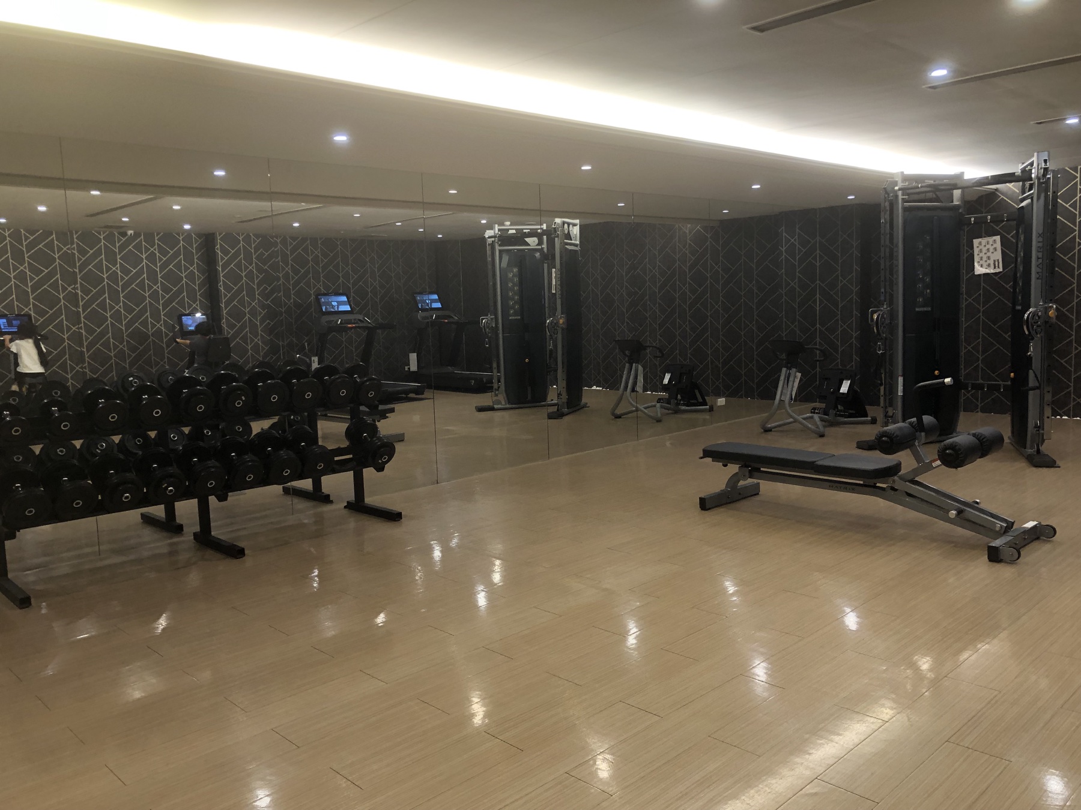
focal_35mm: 28
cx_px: 540
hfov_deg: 63.4
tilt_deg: -6.7
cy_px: 405
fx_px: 874
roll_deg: +3.0
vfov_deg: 49.7
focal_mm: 4
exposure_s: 1/60
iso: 200
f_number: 1.8
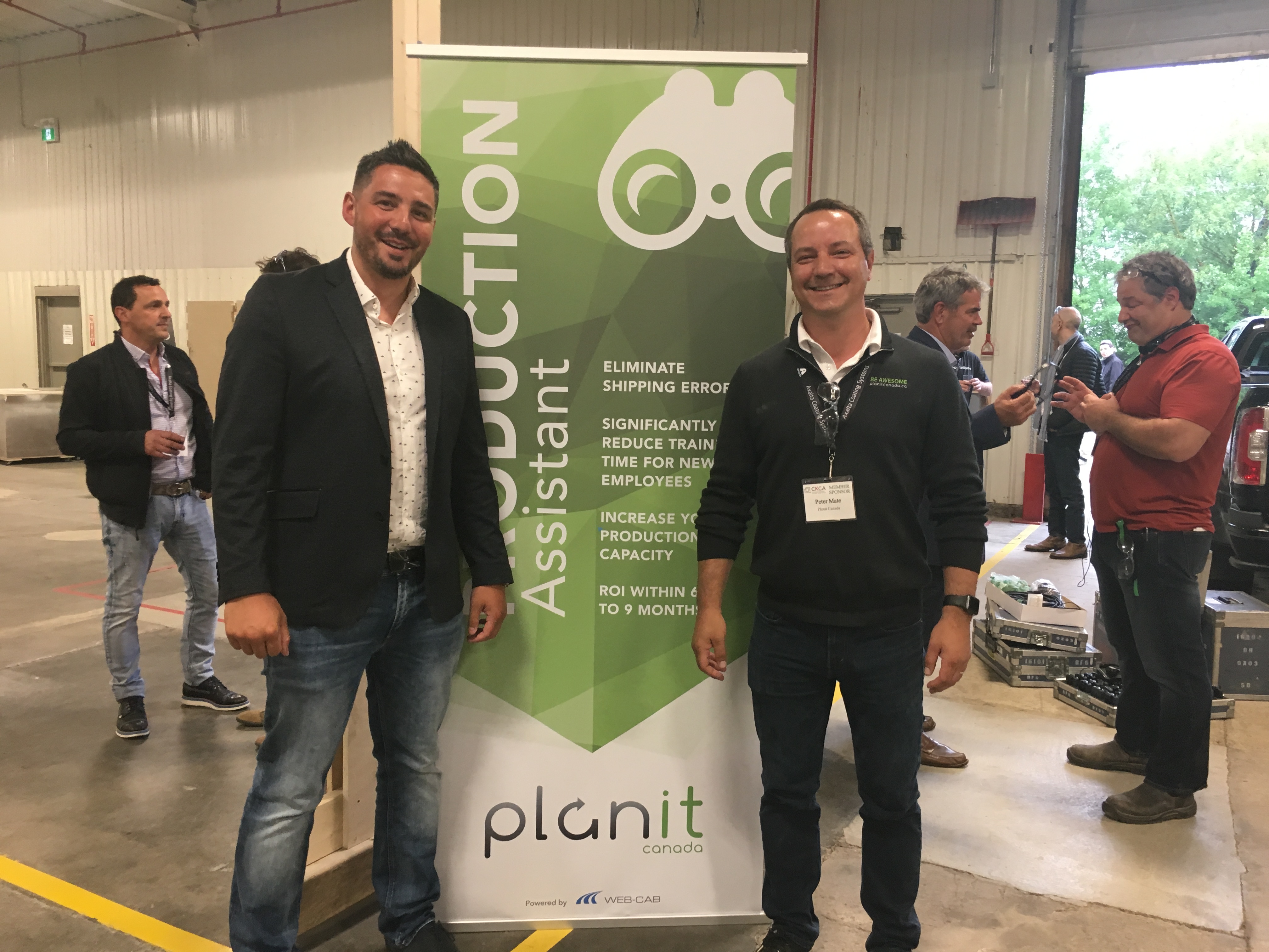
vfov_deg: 48.2
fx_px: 1063
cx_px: 634
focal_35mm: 29
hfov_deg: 61.7
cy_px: 476
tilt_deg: -5.5
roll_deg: -1.8
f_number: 2.2
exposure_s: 1/30
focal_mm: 4.15
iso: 100
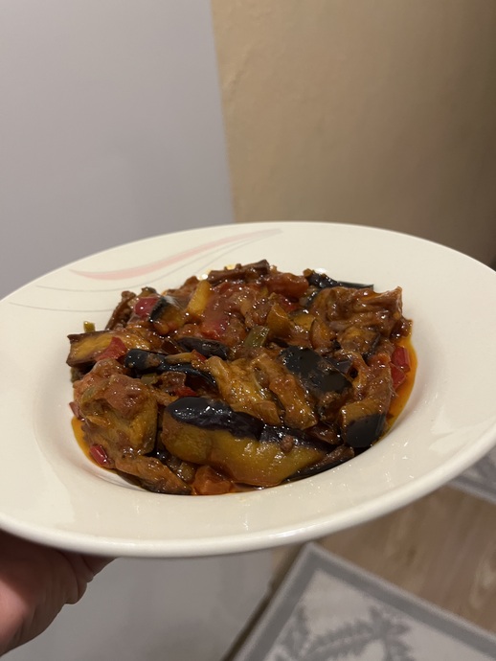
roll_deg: +7.1
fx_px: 496
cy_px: 330
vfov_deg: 67.3
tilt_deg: -34.3
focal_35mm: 26
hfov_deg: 53.1
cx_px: 248
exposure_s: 1/50
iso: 200
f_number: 1.6
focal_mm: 5.1
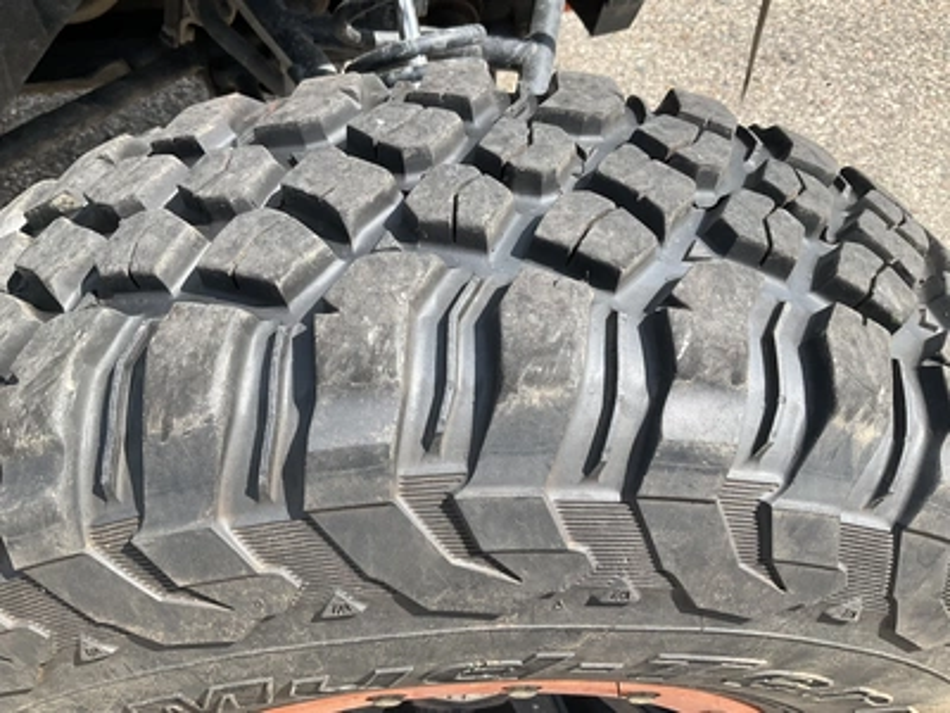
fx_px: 796
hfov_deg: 61.7
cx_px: 475
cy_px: 356
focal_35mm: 29
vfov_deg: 48.2
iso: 25
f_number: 1.8
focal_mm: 3
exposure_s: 1/650
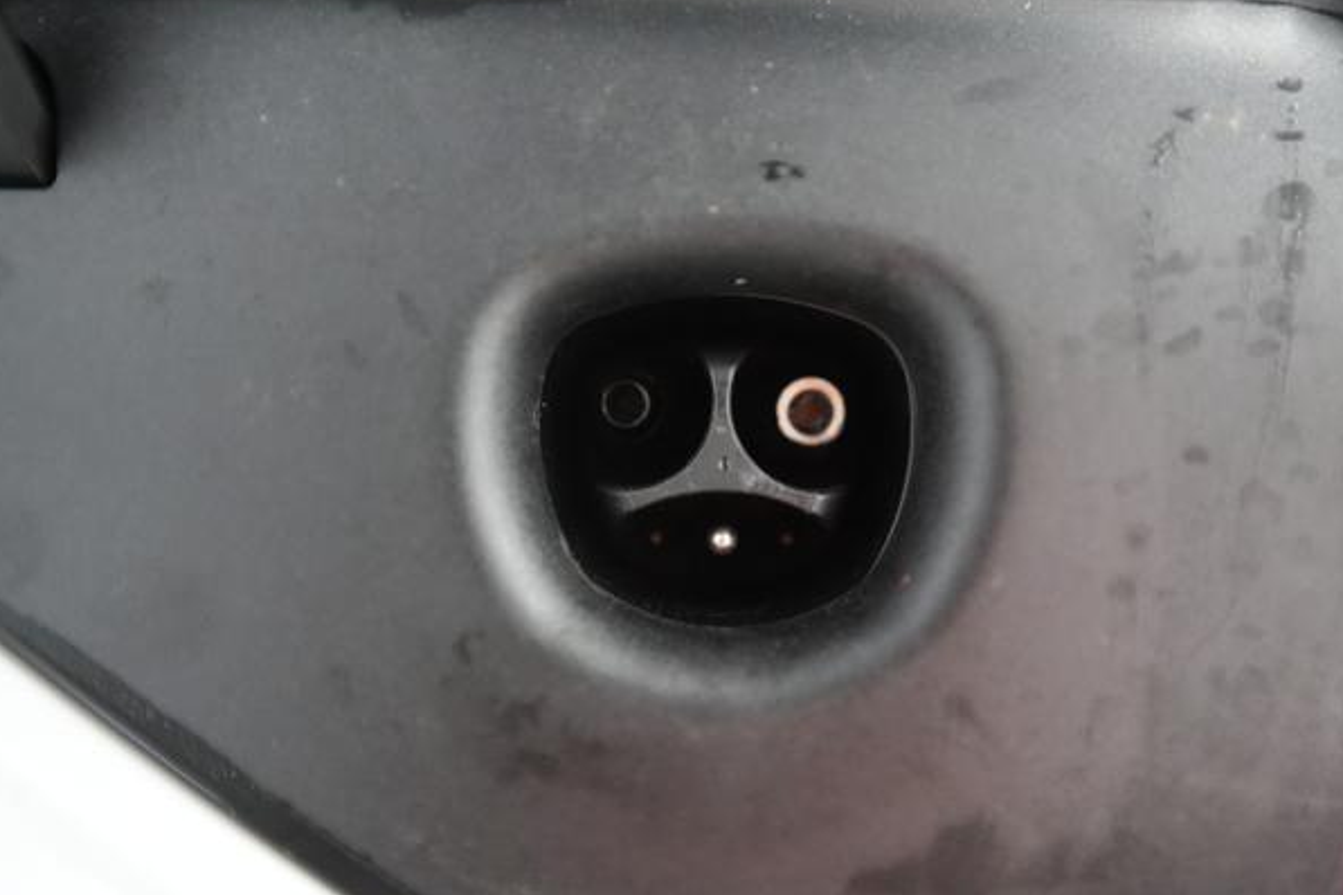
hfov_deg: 61.9
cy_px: 423
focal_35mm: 30
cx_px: 704
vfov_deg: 43.6
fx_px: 1119
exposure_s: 1/160
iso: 8000
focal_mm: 28
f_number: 2.8
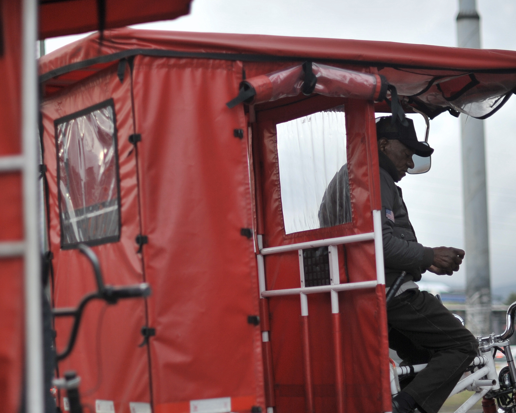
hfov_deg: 21.5
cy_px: 276
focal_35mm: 89
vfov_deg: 17.2
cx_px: 195
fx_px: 1359
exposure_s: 1/1600
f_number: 1.4
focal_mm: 50
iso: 400
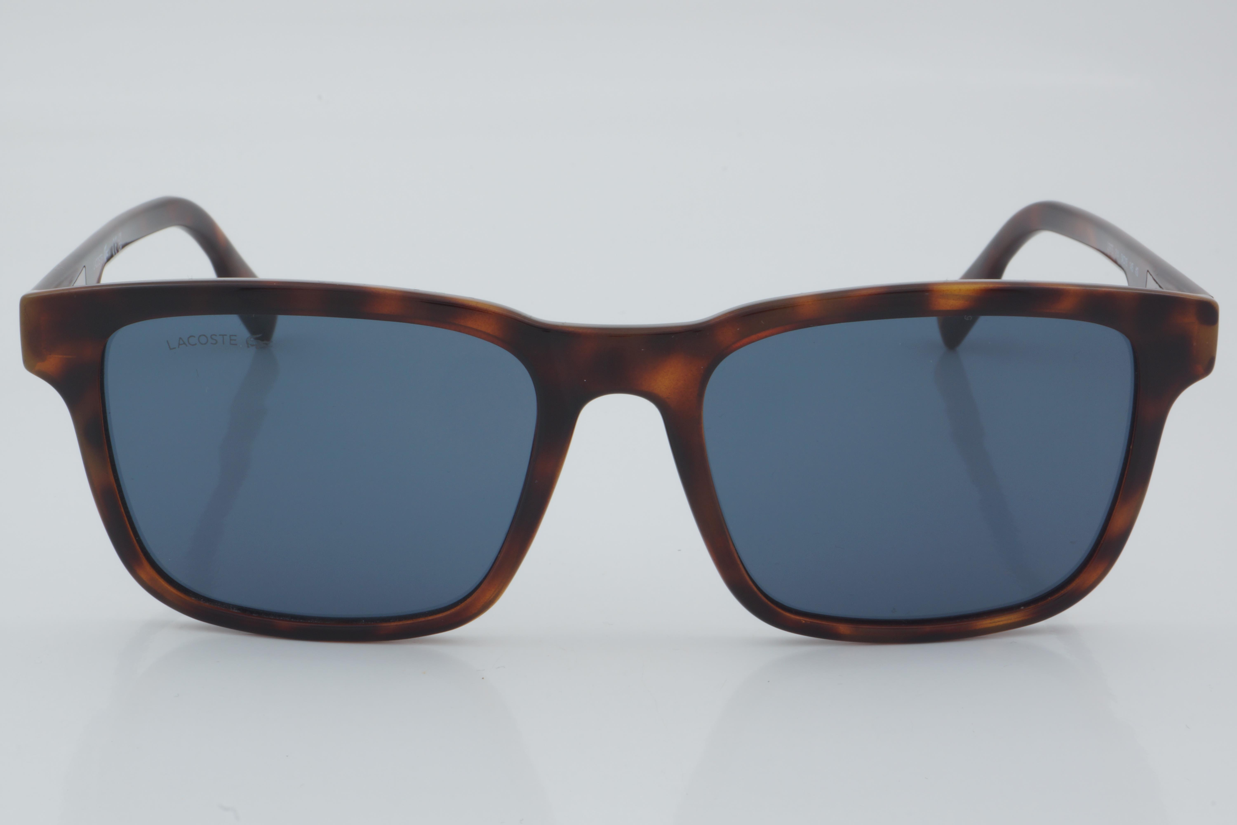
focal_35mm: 82
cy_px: 412
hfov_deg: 24.6
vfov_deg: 16.6
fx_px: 2835
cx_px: 618
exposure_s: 1/4
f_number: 32
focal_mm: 55
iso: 100
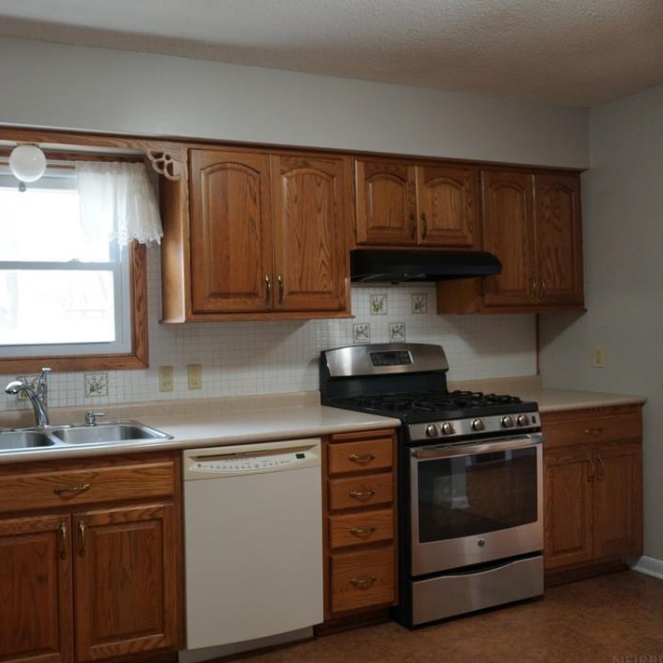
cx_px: 164
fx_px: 672
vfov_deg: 52.5
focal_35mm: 31
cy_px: 332
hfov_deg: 50.3
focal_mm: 16
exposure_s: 1/160
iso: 1000
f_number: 4
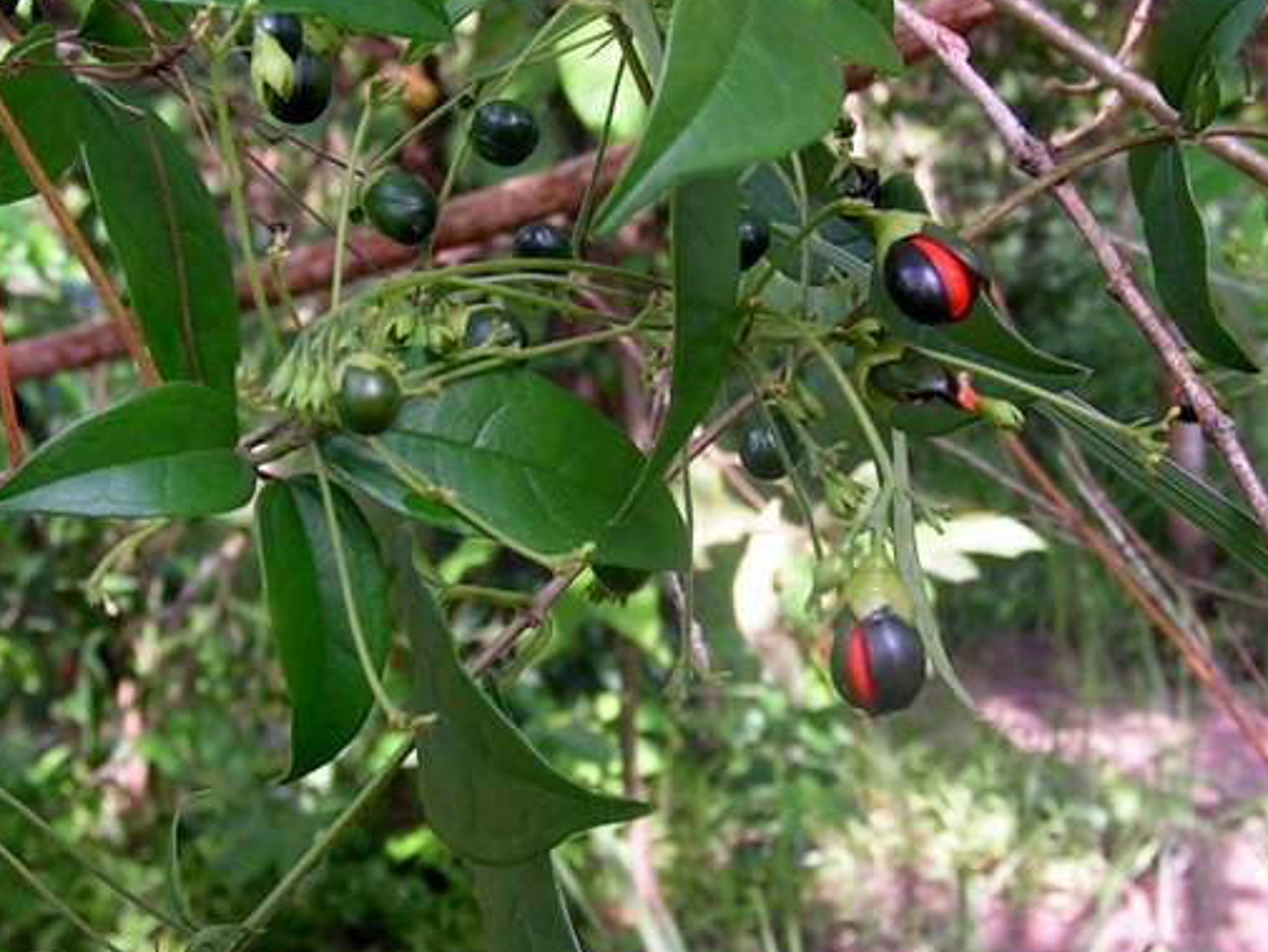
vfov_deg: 19.1
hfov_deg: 25.3
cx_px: 733
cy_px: 306
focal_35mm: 77
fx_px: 2821
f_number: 3.5
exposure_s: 1/60
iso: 50
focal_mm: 6.3
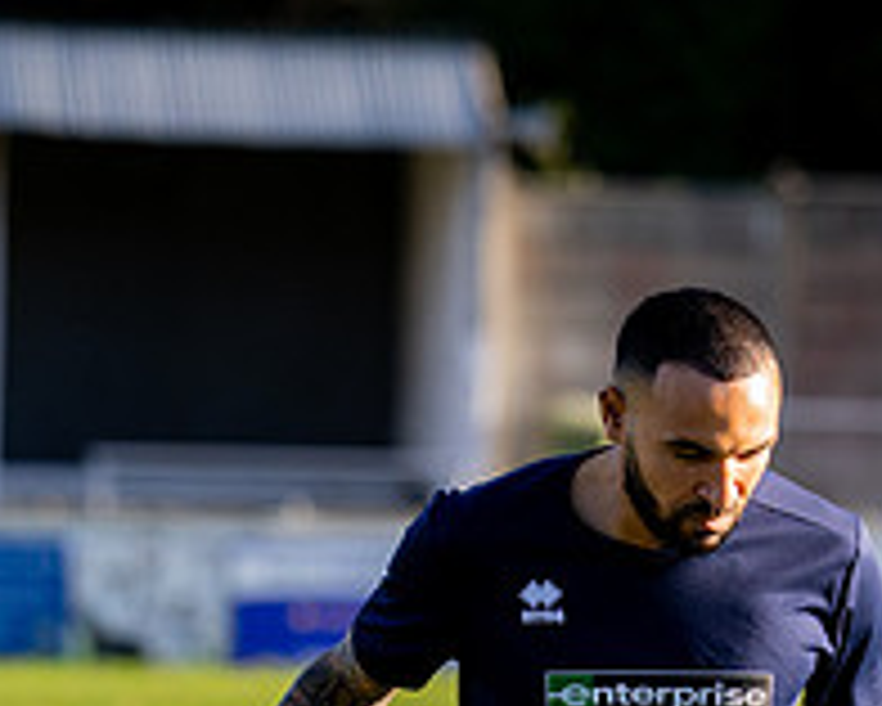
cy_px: 891
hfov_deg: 4.0
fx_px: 12719
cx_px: 656
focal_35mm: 487
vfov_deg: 3.2
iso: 400
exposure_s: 1/2500
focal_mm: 135
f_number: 2.8
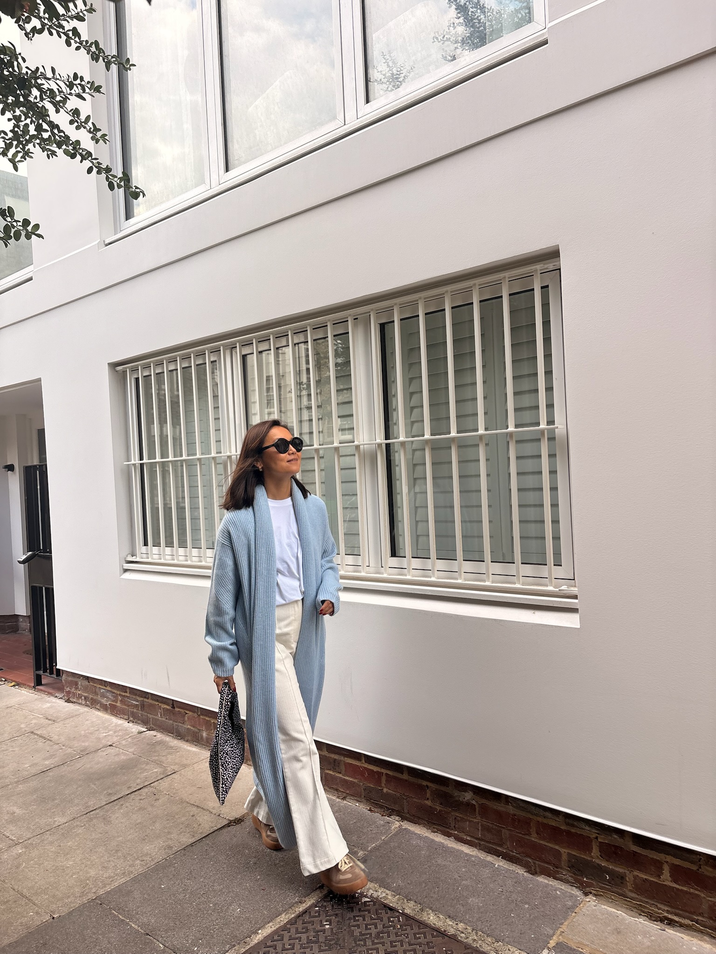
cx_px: 358
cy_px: 477
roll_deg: +1.5
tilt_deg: +0.0
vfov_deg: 67.3
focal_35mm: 26
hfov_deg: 53.1
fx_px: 717
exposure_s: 1/148
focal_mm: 5.96
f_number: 1.6
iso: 32
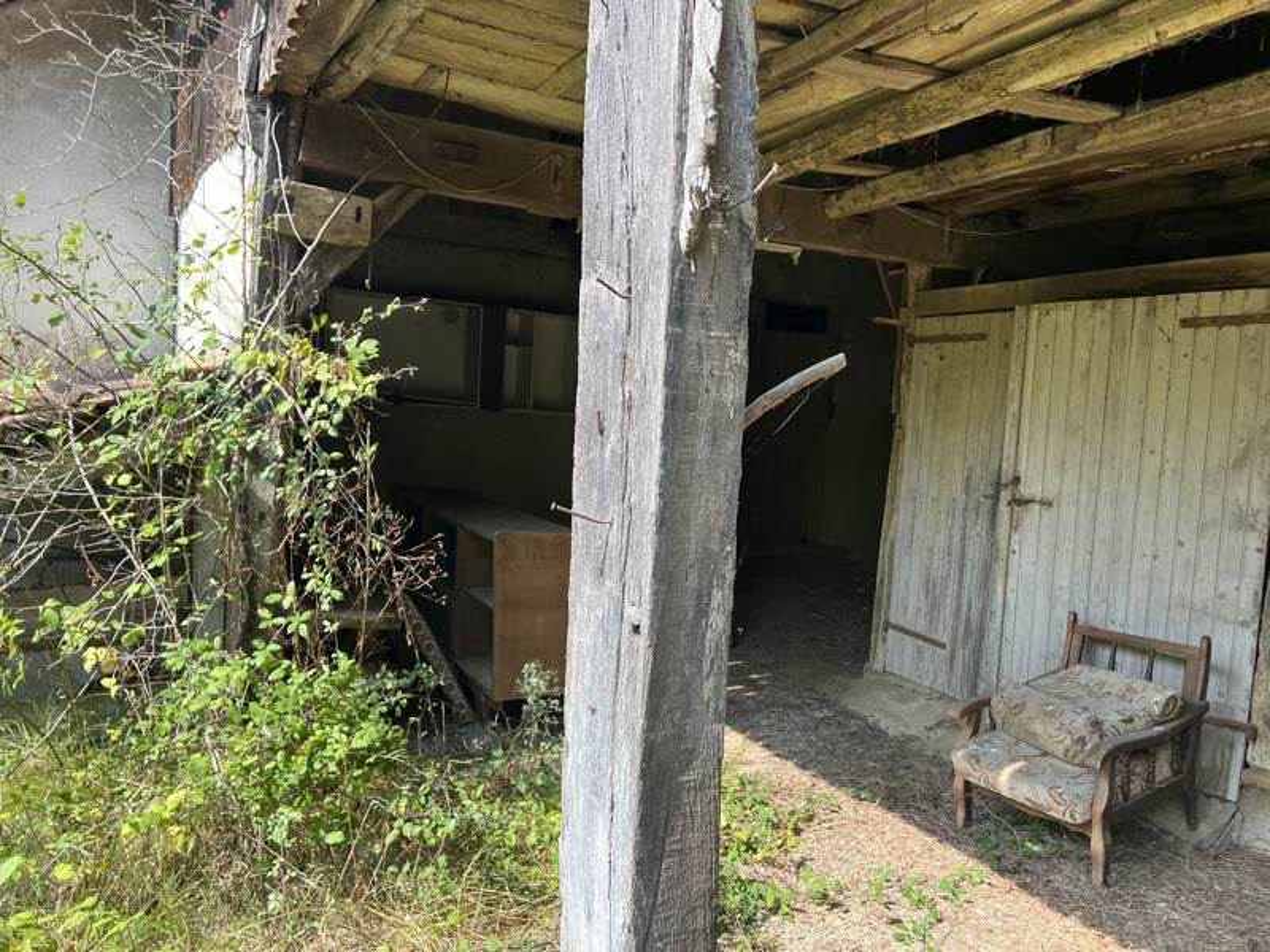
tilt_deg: -5.2
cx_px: 635
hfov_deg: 67.3
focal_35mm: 26
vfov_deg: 53.1
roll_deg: -1.8
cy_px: 476
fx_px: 954
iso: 50
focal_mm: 5.7
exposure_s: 1/763
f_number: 1.5
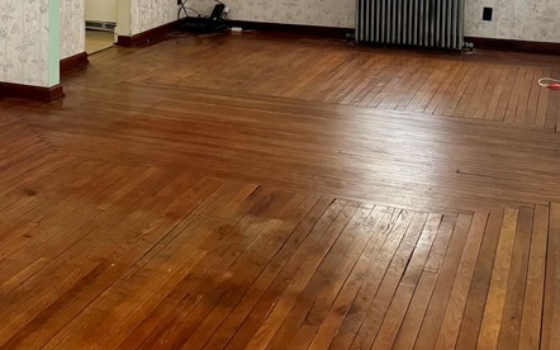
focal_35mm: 59
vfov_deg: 20.9
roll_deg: -0.9
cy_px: -33
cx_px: 92
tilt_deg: -5.1
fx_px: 900
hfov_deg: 33.3
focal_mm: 6.76
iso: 400
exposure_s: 1/60
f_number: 1.78
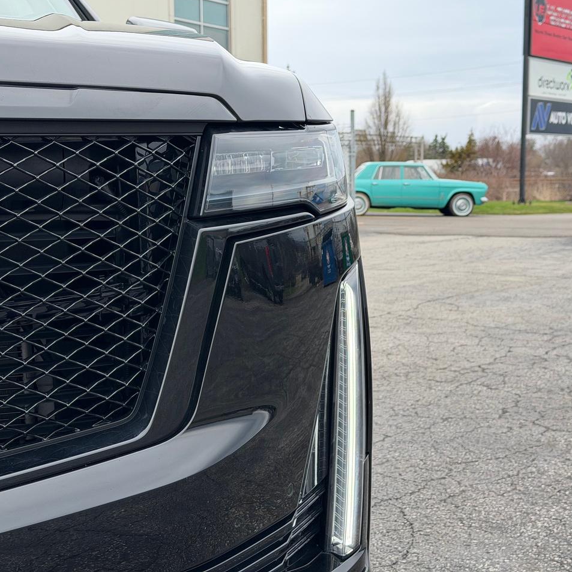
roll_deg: +0.3
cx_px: 283
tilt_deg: -5.6
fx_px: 1066
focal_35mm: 57
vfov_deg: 30.0
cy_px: 284
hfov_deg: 30.0
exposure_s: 1/1456
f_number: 1.78
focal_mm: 6.76
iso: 80
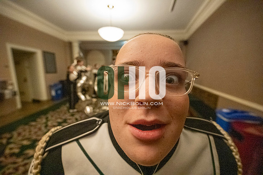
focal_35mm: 16
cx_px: 132
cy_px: 88
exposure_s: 1/500
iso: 20000
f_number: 4
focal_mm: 16
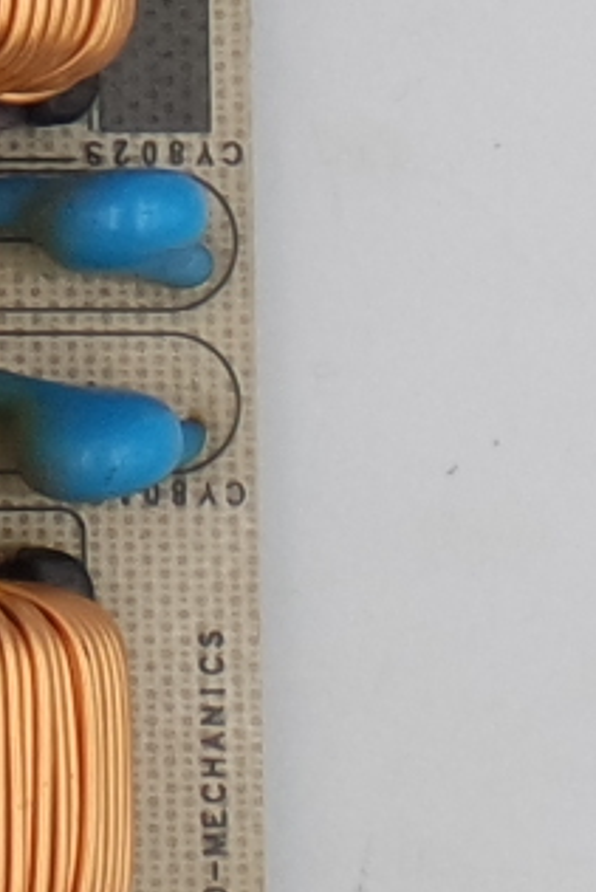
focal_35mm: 452
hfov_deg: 2.9
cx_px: -2150
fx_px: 11212
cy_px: -621
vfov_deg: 4.5
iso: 160
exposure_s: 1/125
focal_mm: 18
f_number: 4.5
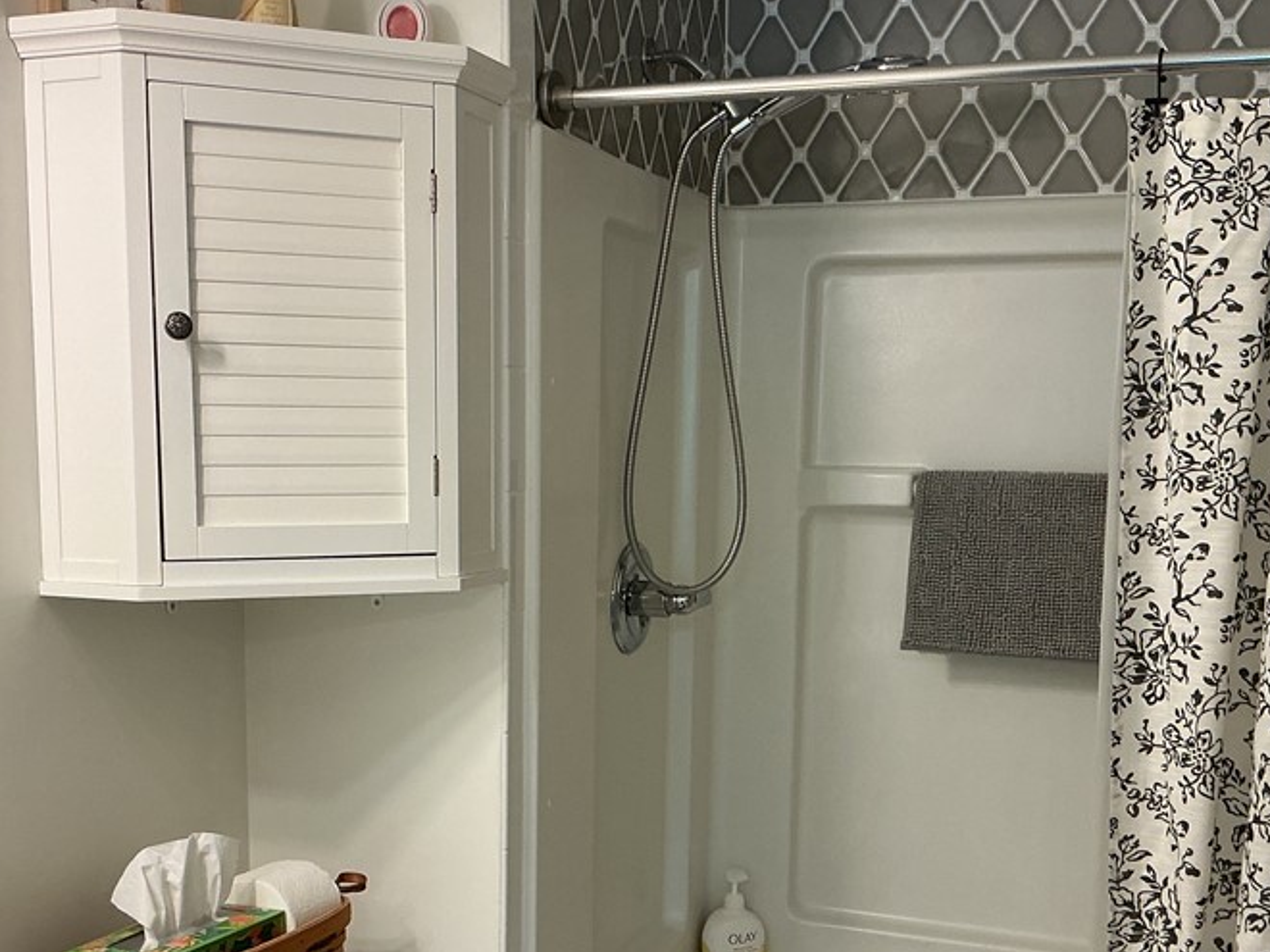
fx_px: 1651
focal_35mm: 45
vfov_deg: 31.9
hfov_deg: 42.1
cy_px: 644
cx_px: 616
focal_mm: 3
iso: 64
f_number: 1.8
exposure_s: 1/120
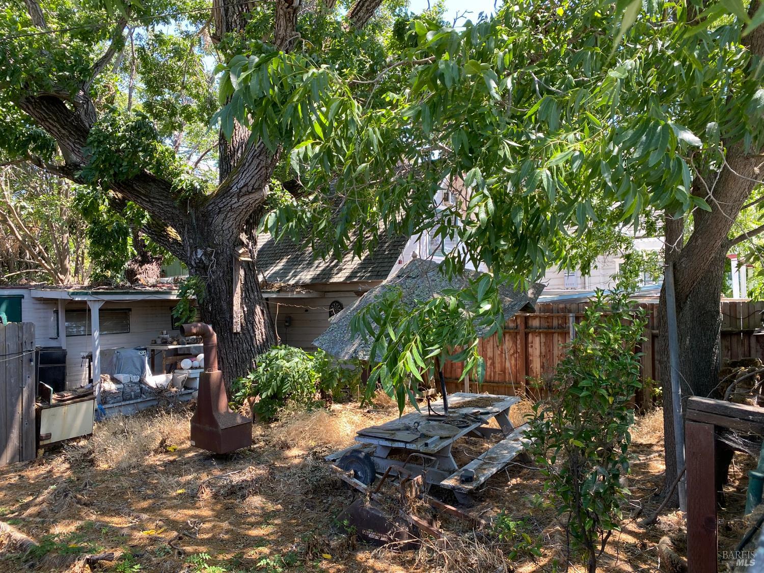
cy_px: 286
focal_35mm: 26
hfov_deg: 67.3
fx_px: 574
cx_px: 382
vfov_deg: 53.1
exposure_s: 1/125
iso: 32
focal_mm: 4.25
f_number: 1.8
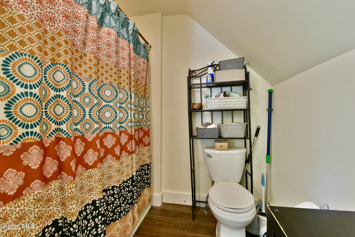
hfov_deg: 104.2
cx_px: 178
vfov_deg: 81.3
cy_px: 118
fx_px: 138
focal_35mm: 14
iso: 800
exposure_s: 1/3
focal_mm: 14
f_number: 11
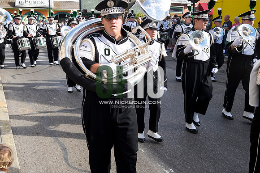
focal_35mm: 41
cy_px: 86
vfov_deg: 32.6
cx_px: 130
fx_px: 296
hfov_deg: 47.4
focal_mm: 27
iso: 400
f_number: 7.1
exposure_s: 1/320
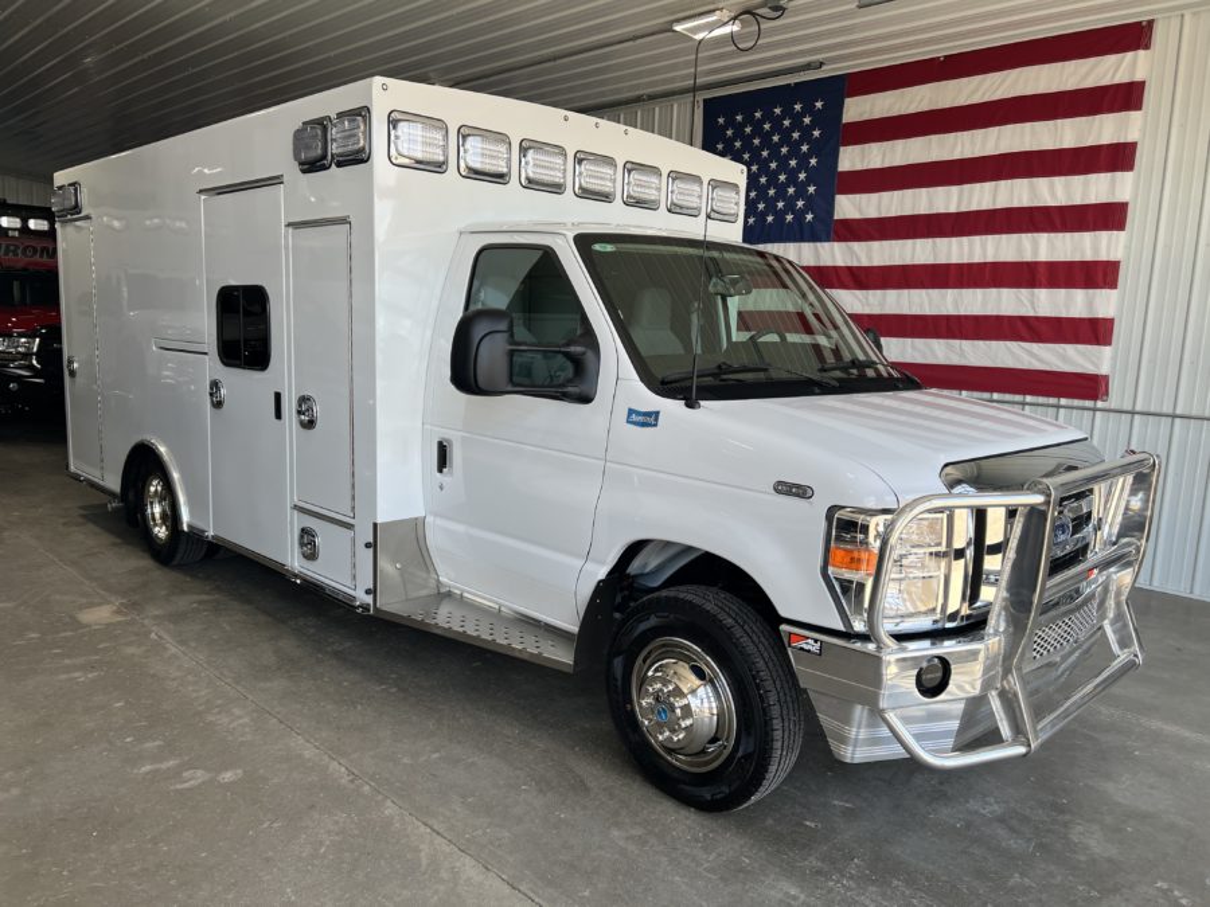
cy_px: 454
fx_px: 909
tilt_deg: -8.8
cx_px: 605
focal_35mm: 26
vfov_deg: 53.1
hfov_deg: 67.3
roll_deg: -2.5
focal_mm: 5.7
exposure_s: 1/380
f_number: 1.5
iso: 50
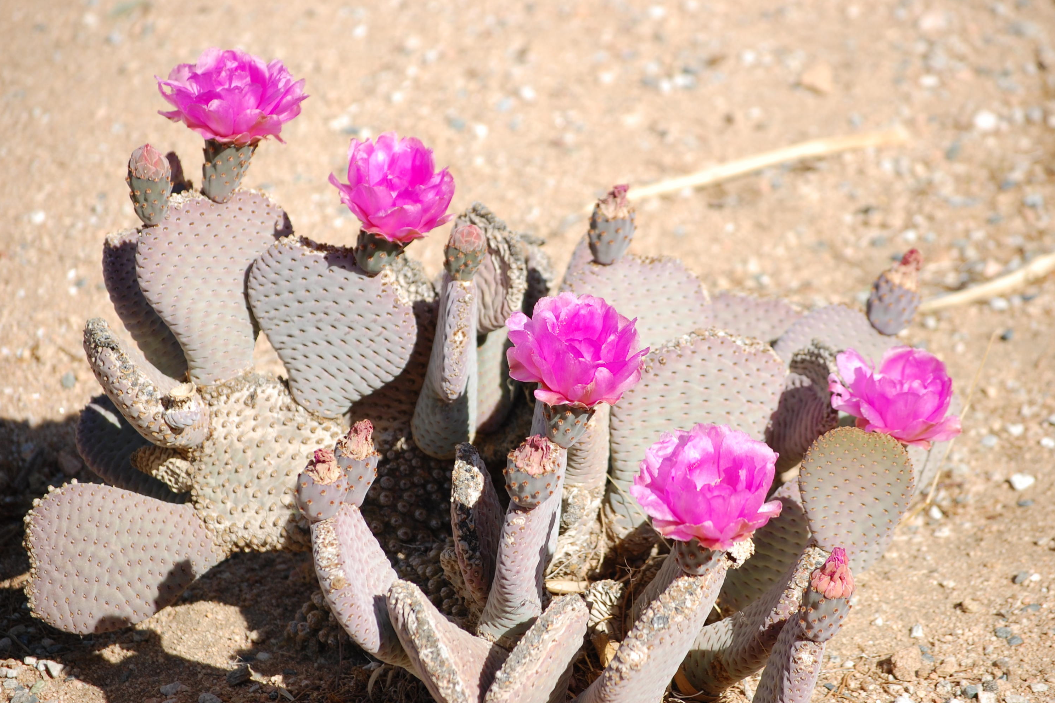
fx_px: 4425
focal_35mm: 151
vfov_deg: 9.1
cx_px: 531
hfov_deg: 13.6
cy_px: 352
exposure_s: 1/640
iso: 200
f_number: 6.3
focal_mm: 100
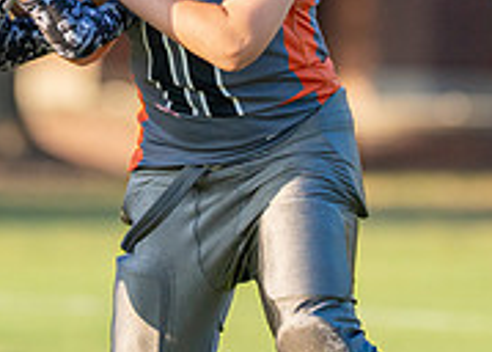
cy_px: -52
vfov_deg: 1.7
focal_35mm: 835
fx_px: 11672
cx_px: 255
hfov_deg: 2.4
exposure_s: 1/2500
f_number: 2.8
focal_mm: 200
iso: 320
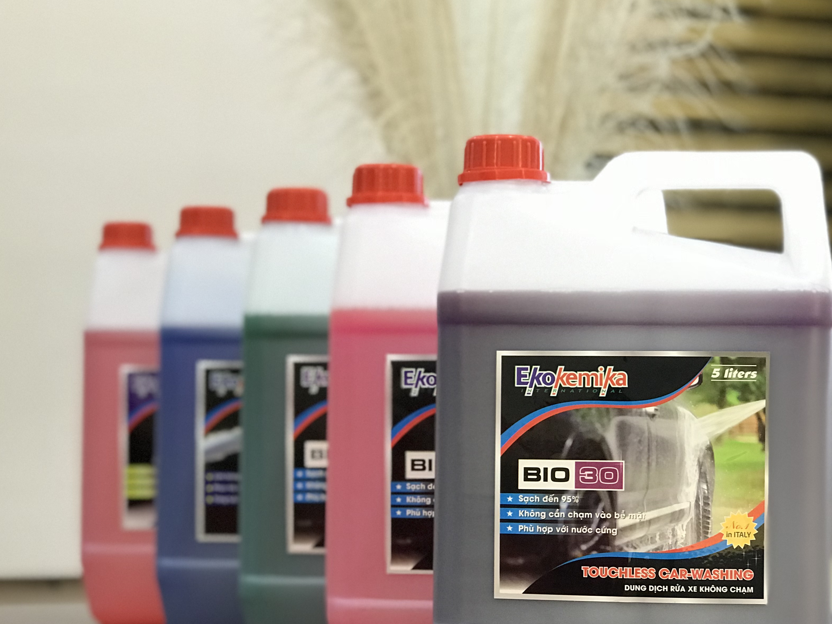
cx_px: 402
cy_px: 375
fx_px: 1755
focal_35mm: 73
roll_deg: -0.8
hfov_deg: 26.7
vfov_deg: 20.1
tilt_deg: +0.3
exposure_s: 1/50
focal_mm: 6.6
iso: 320
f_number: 2.8
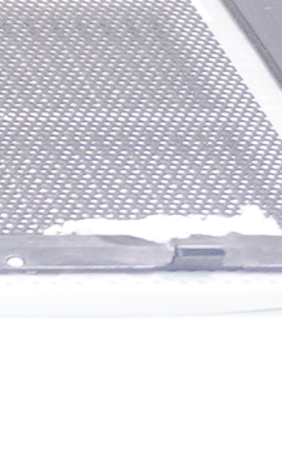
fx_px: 4351
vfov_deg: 5.9
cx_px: -1294
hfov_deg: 3.3
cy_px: 164
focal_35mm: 353
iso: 640
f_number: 5
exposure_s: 1/160
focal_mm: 27
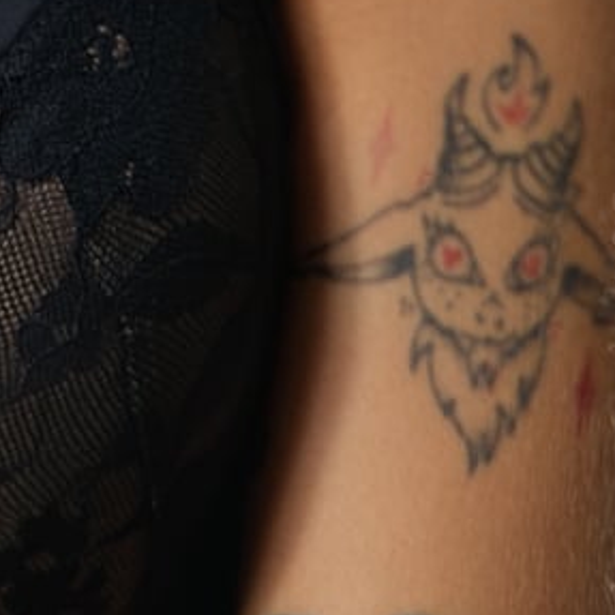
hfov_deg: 4.1
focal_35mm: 426
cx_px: -551
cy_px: -887
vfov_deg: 4.0
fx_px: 8563
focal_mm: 75
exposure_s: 1/200
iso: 100
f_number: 2.8
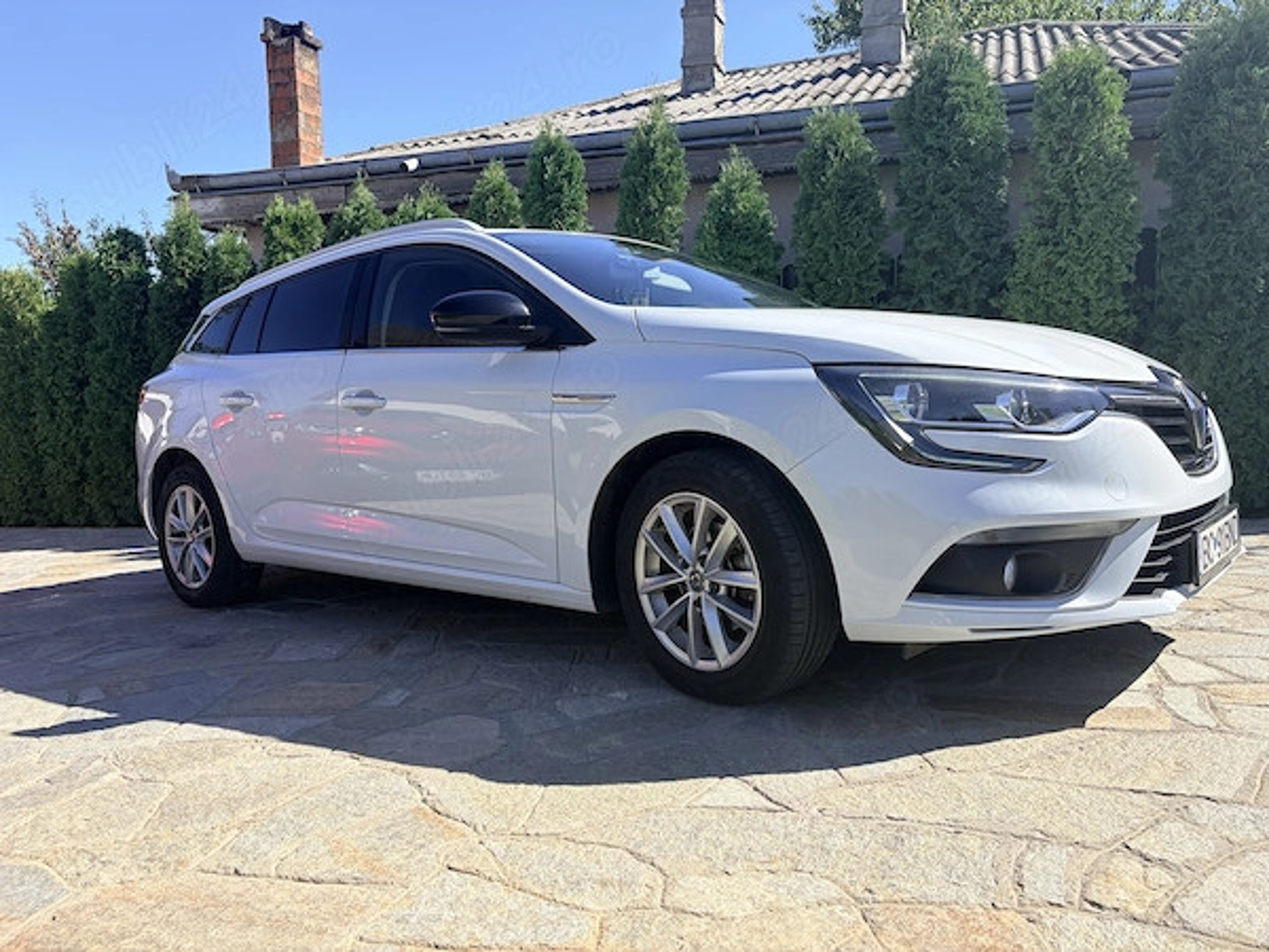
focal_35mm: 26
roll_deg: +0.0
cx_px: 634
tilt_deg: -3.6
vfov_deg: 53.1
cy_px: 476
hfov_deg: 67.3
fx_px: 953
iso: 64
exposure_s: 1/2639
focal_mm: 5.96
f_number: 1.6
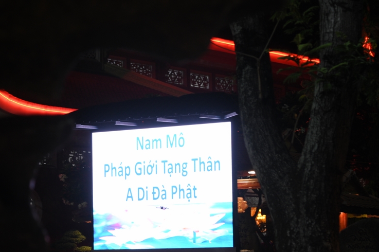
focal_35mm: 126
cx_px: 159
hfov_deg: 16.3
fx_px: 1325
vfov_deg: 10.9
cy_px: 102
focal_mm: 95
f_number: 4
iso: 1000
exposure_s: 1/60
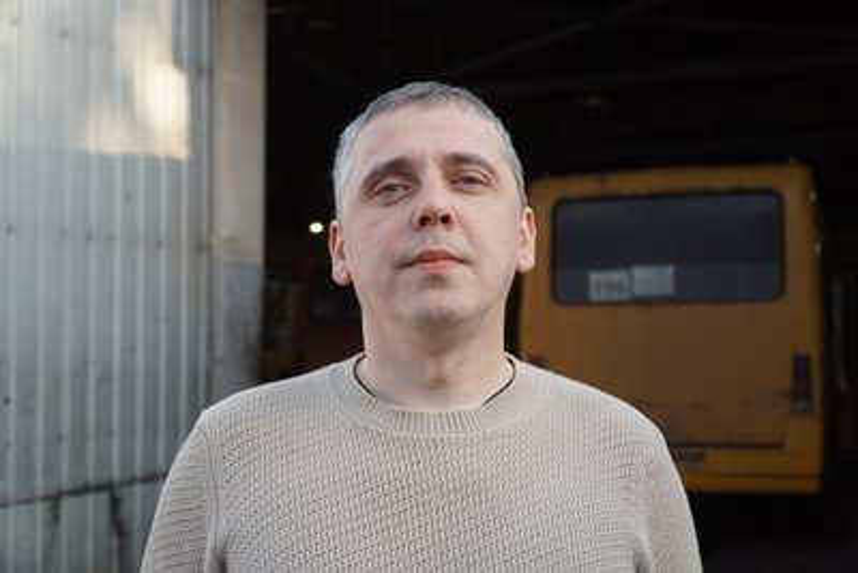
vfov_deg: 30.9
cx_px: 429
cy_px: 286
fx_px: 1037
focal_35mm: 44
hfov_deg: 44.9
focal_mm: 29
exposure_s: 1/160
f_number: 4
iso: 125
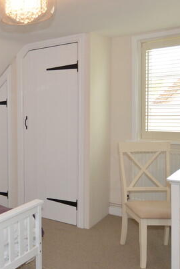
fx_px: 284
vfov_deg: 50.7
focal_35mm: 38
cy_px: 132
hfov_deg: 27.6
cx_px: -68
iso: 220
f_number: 4
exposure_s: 1/60
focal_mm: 10
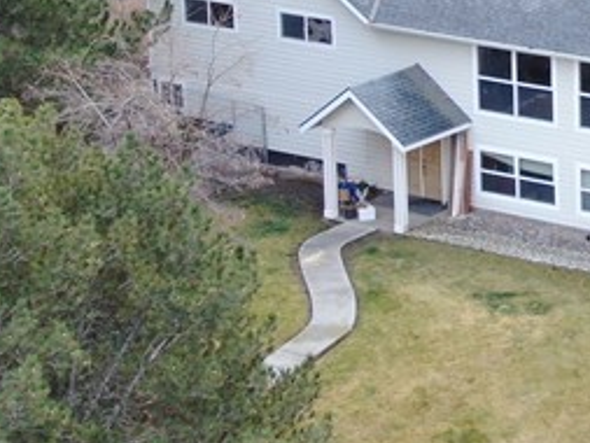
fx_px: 2899
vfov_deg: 8.7
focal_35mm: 170
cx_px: 637
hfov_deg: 11.5
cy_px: 56
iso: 250
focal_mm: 7.23
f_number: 3.5
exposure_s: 1/15
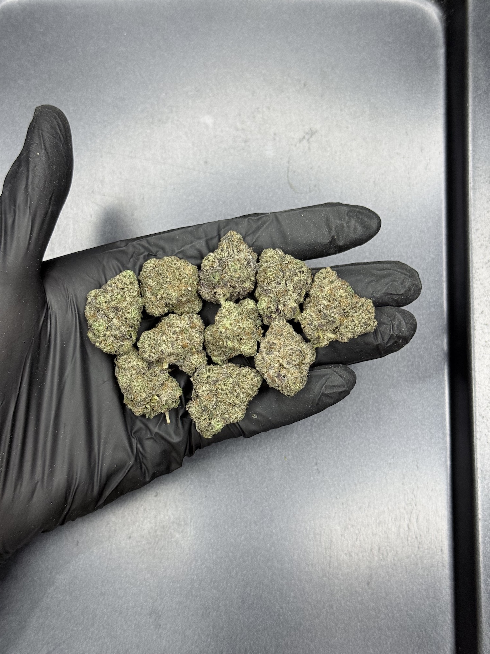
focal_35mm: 48
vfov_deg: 39.7
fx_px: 906
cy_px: 327
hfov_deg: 30.3
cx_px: 245
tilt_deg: -80.9
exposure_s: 1/50
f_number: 1.78
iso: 100
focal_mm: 6.76
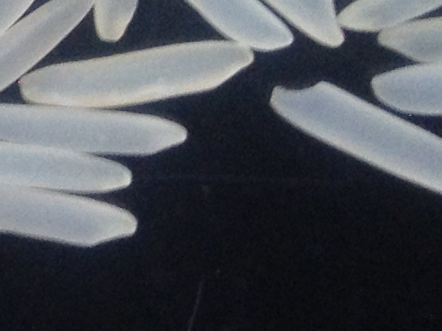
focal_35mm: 232
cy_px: -456
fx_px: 2962
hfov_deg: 7.5
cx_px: -896
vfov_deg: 6.1
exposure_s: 1/20
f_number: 2.4
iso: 64
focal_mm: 4.28
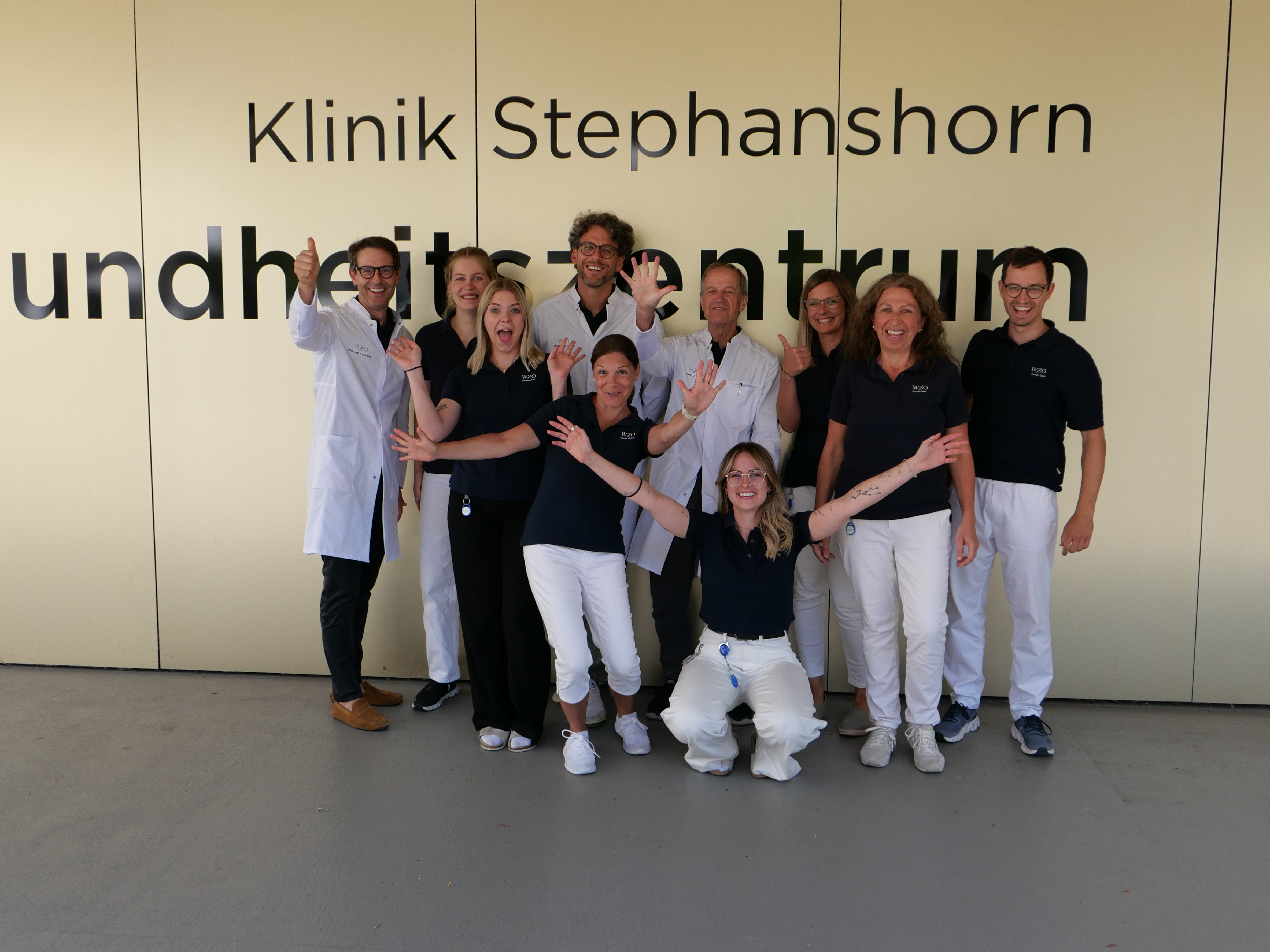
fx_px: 1101
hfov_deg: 60.0
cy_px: 476
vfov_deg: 46.8
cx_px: 635
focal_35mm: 30
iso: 400
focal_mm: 13.6
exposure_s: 1/2000
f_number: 2.1
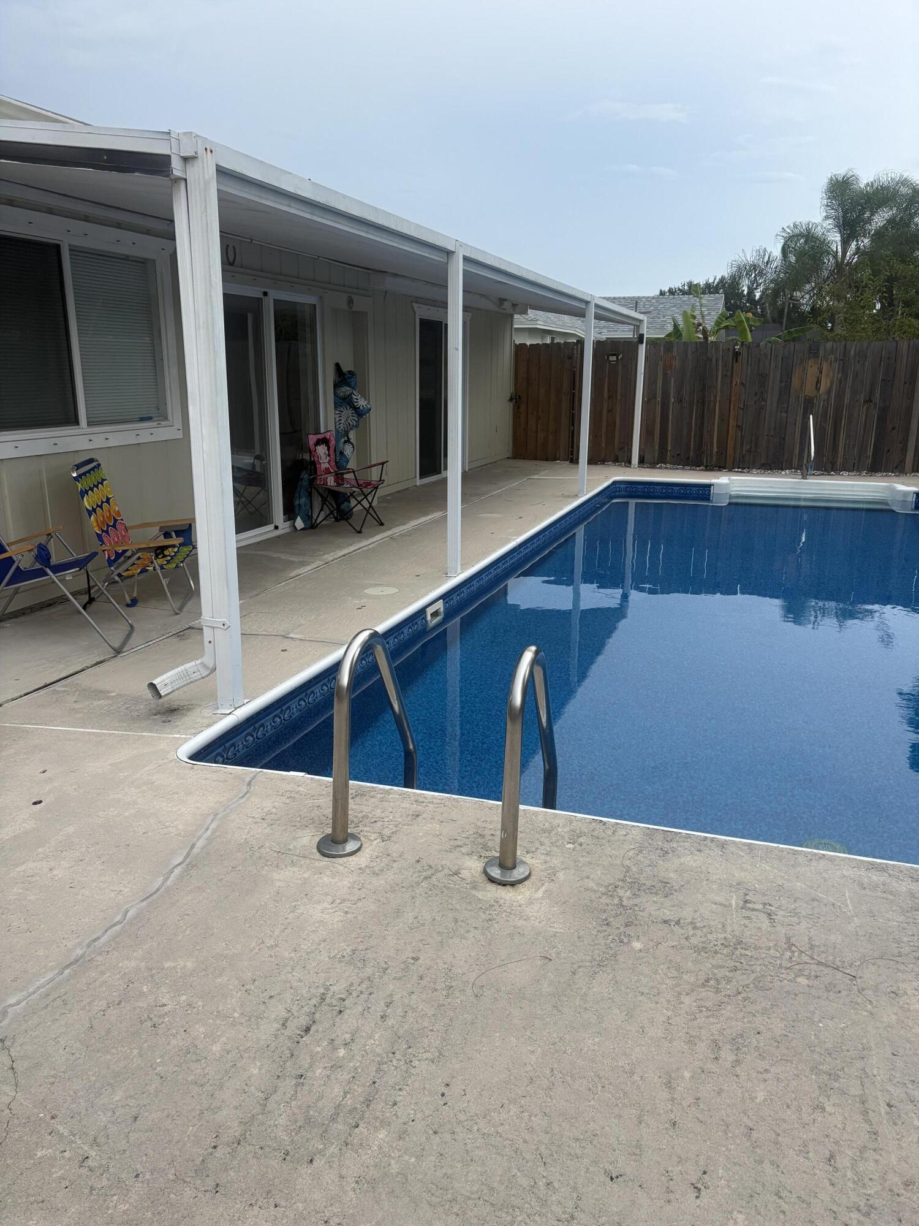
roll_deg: -0.8
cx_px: 460
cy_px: 613
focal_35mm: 26
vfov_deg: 67.3
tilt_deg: -14.5
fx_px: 920
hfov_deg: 53.1
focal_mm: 5.96
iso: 125
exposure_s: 1/121
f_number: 1.6
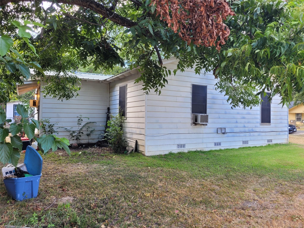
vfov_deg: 53.1
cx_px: 152
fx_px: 228
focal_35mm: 26
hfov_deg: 67.3
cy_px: 114
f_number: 1.8
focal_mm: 5.4
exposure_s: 1/132
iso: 40
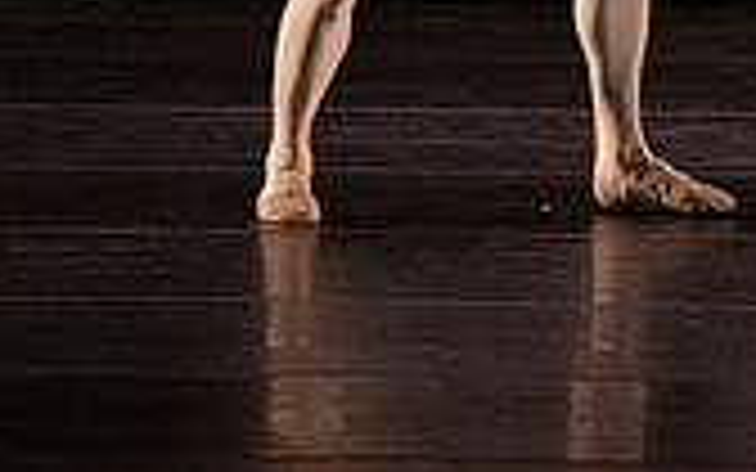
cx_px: 972
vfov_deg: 1.2
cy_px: -393
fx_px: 22396
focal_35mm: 1087
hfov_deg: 1.9
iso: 20000
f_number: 5.6
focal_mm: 309
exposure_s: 1/400
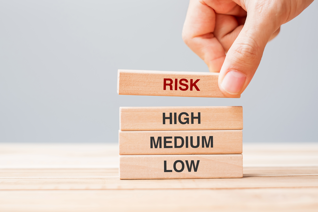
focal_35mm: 64
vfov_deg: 21.3
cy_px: 85
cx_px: 138
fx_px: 564
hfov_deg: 31.5
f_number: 2.8
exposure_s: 1/150
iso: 200
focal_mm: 35
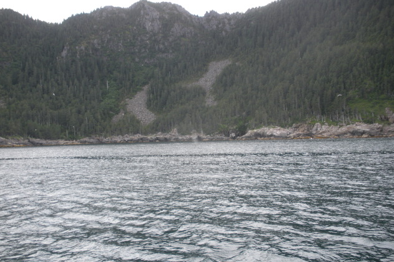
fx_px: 416
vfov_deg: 35.0
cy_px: 144
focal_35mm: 38
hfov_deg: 50.7
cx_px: 199
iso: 64
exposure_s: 1/250
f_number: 3.5
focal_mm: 6.3
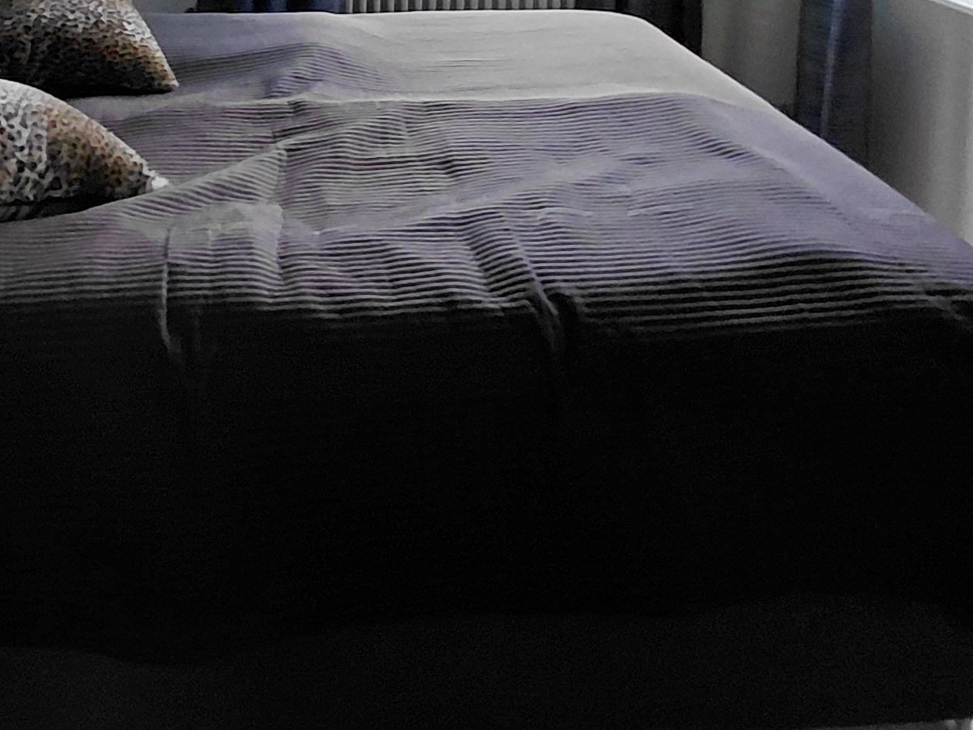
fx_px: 1181
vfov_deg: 30.7
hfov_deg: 43.3
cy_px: -70
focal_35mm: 42
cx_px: 243
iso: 400
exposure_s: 1/24
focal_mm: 1.64
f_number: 2.2
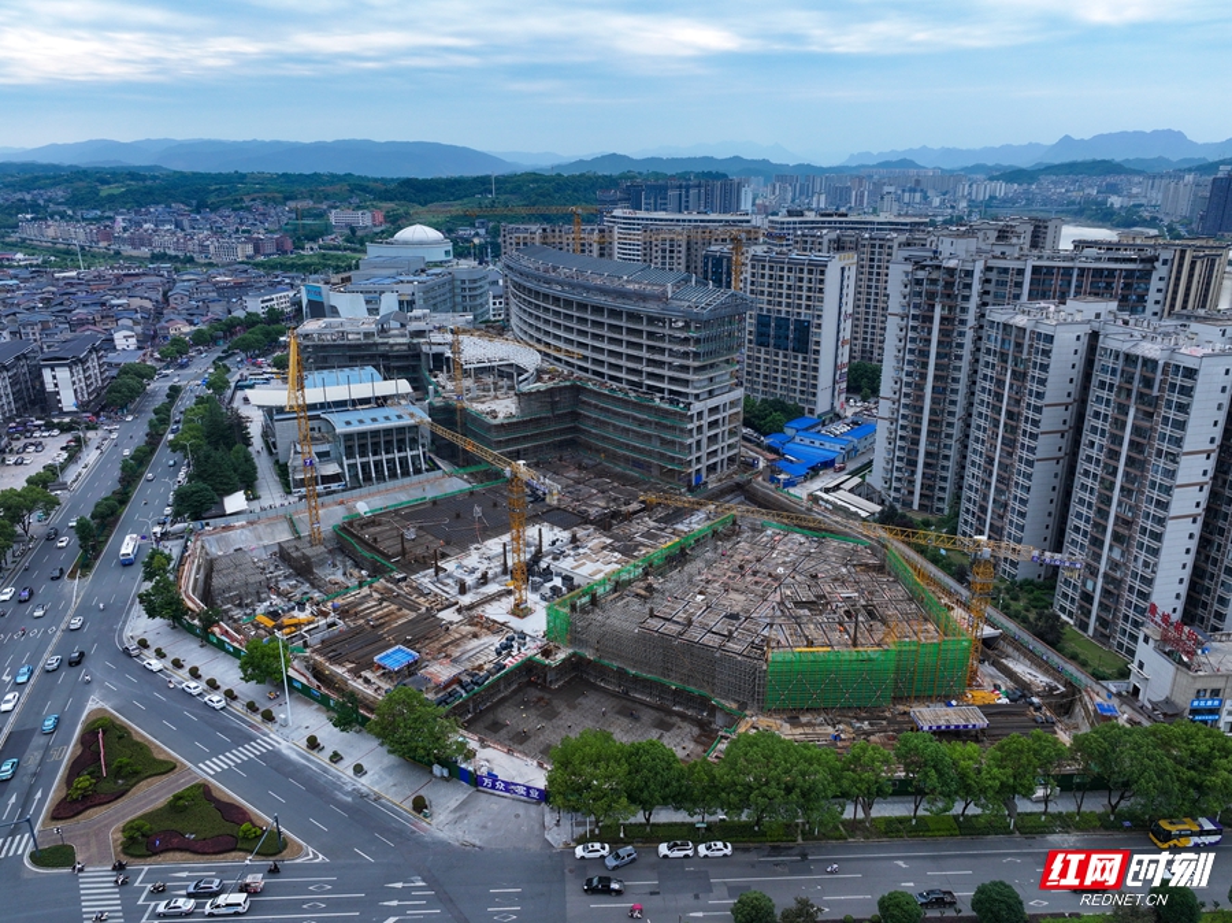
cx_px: 616
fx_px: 854
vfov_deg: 56.8
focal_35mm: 24
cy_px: 462
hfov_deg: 71.6
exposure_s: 1/160
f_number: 8
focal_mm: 12.29
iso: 100
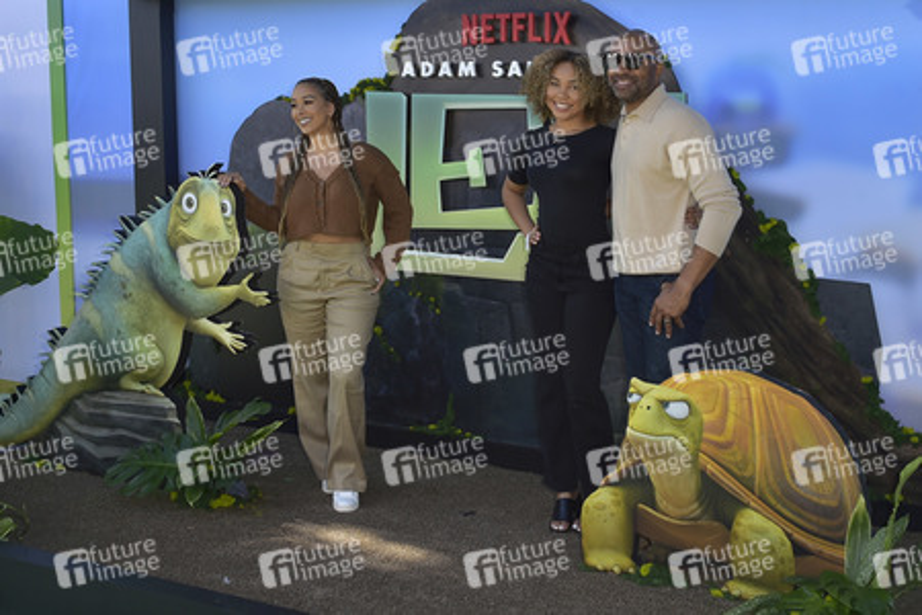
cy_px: 308
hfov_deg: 55.8
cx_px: 461
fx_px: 871
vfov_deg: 38.9
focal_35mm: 34
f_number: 7.1
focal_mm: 34
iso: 125
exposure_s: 1/250
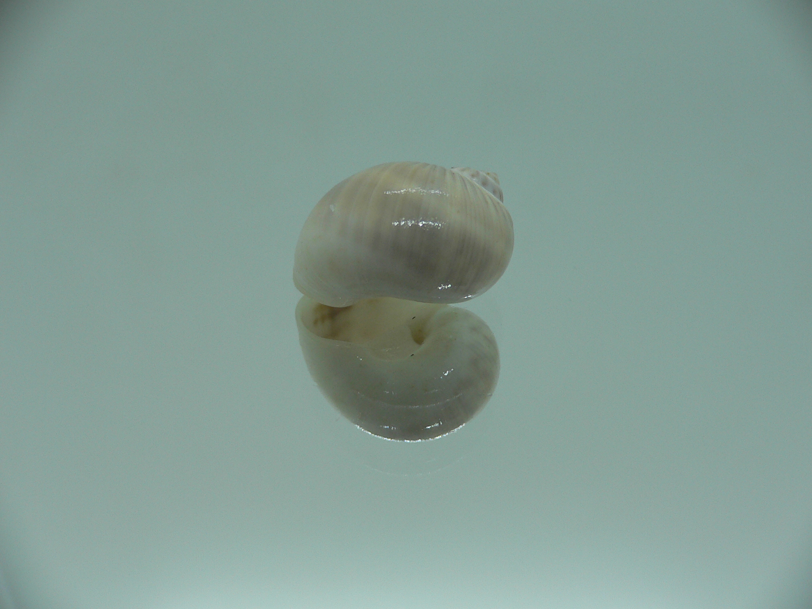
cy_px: 304
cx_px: 406
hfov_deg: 52.6
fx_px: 821
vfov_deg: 40.7
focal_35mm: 35
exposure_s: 1/60
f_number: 2.8
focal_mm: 4.6
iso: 80
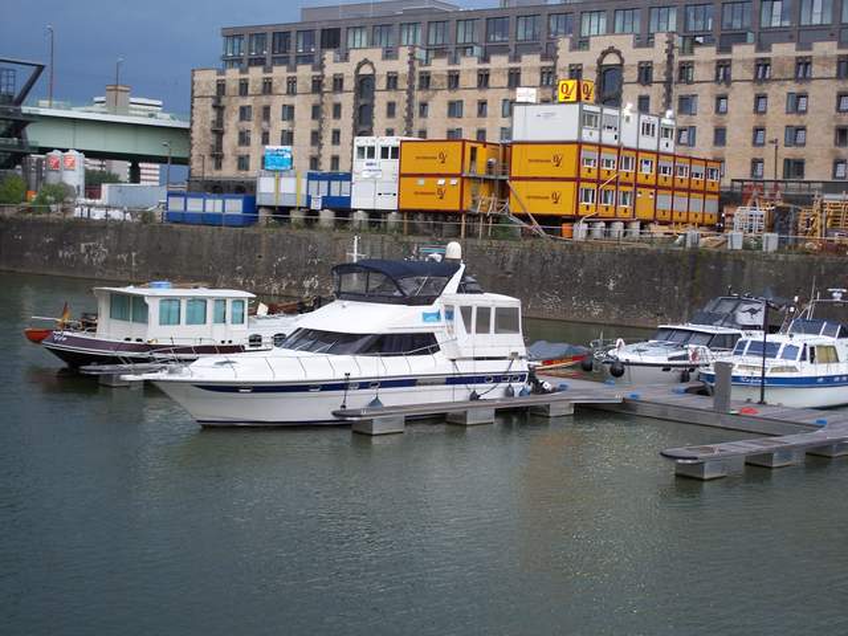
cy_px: 318
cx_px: 424
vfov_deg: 24.8
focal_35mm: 59
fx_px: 1445
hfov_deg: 32.7
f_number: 3.2
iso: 160
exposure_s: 1/50
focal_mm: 12.6
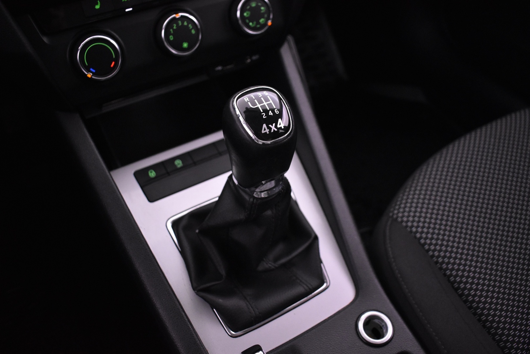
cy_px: 177
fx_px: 464
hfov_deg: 59.5
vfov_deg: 41.7
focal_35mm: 32
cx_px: 265
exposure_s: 1/30
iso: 2800
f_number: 3.8
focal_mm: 21
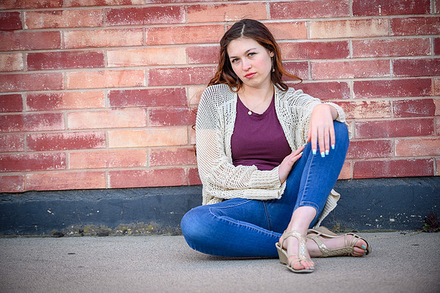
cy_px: 146
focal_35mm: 120
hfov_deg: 17.1
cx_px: 220
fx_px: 1466
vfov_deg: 11.4
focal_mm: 120
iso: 100
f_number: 2.8
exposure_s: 1/320
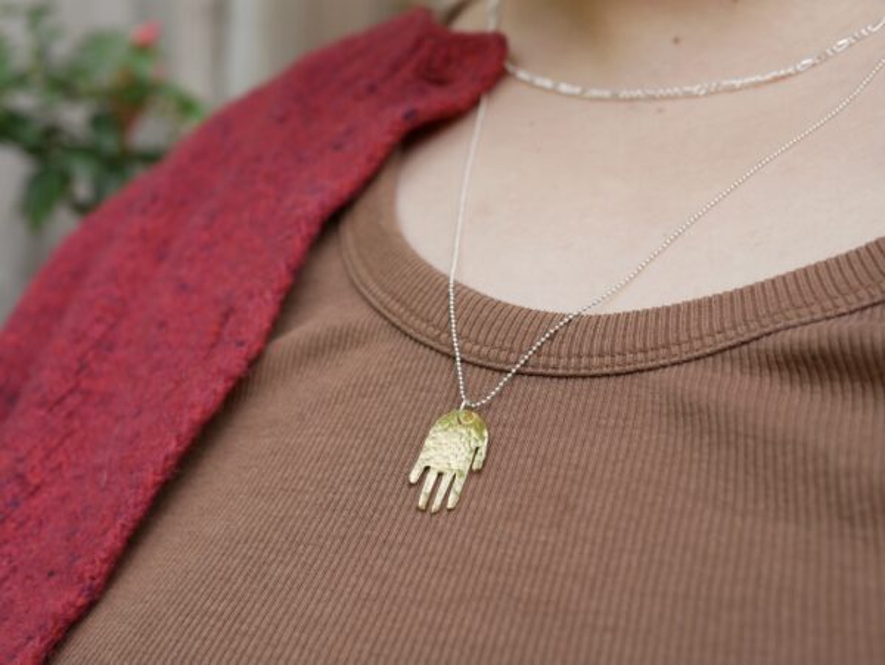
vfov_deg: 29.1
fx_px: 1279
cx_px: 442
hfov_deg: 38.2
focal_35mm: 50
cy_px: 332
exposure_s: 1/640
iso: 200
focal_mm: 25
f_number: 3.5
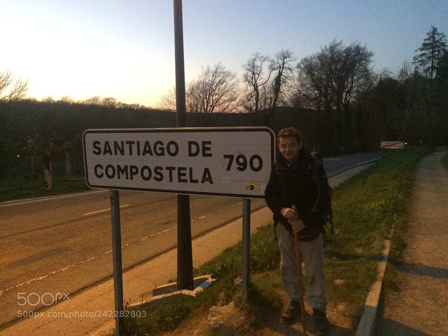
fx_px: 375
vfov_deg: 48.2
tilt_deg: -6.1
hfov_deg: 61.7
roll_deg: +2.5
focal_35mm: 29
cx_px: 224
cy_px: 168
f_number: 2.2
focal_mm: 4.15
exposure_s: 1/25
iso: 320
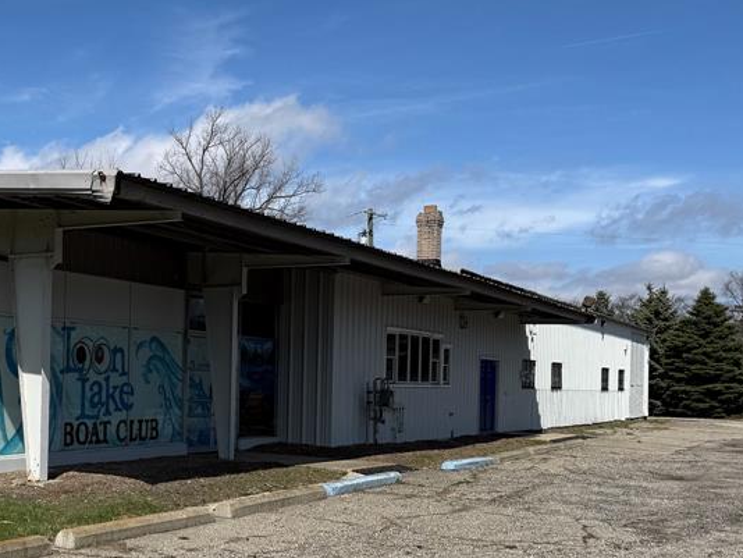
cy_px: 394
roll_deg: -3.1
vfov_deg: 31.2
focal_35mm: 46
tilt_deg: +0.7
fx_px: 988
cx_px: 128
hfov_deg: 39.3
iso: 80
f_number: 1.78
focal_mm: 6.76
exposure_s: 1/7353
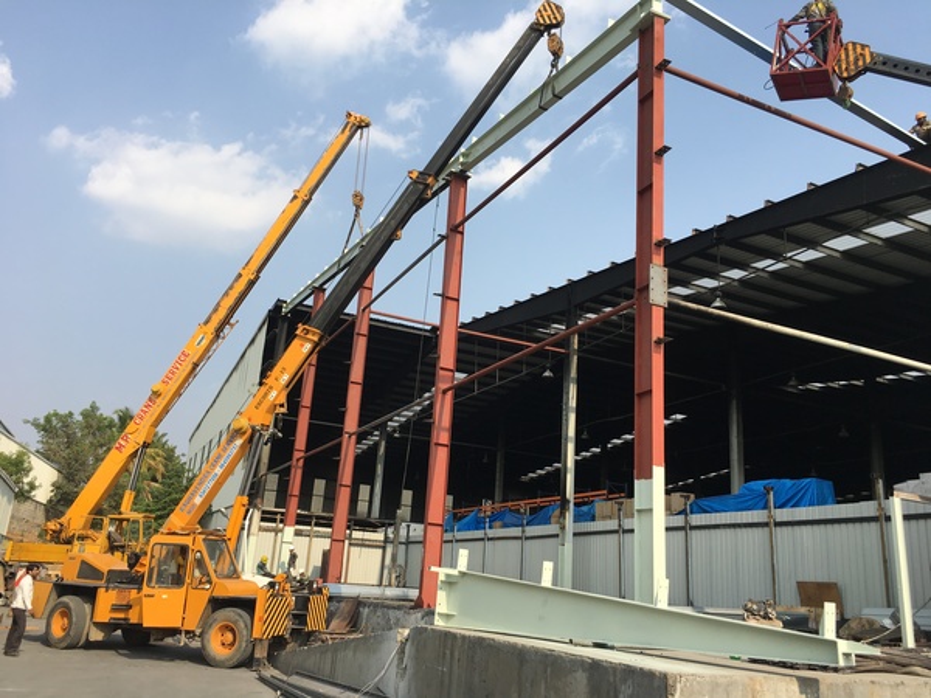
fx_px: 780
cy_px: 349
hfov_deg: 61.7
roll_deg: -3.5
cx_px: 466
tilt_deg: +15.7
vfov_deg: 48.2
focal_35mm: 29
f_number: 2.2
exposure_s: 1/1068
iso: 25
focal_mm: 4.15
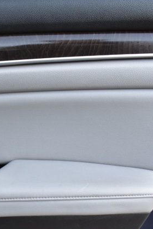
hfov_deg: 17.4
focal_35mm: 73
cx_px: -51
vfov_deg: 27.5
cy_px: 160
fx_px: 466
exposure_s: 1/40
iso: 400
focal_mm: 20
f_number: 7.1
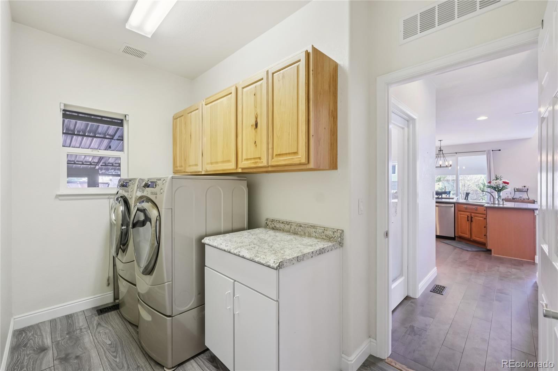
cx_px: 279
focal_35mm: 15
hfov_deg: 100.4
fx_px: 232
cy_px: 186
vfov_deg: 77.3
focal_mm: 10
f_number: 8
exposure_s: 1/10
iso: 800
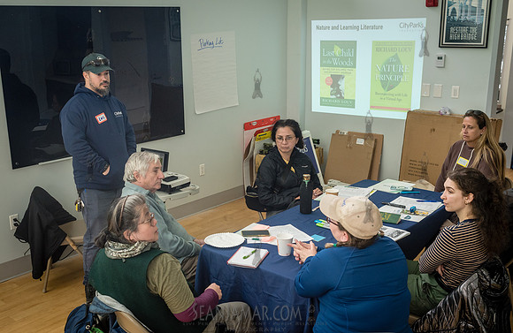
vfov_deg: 32.6
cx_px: 238
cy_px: 182
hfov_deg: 48.5
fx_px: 569
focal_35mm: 40
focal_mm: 35
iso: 1250
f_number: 5.6
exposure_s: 1/200
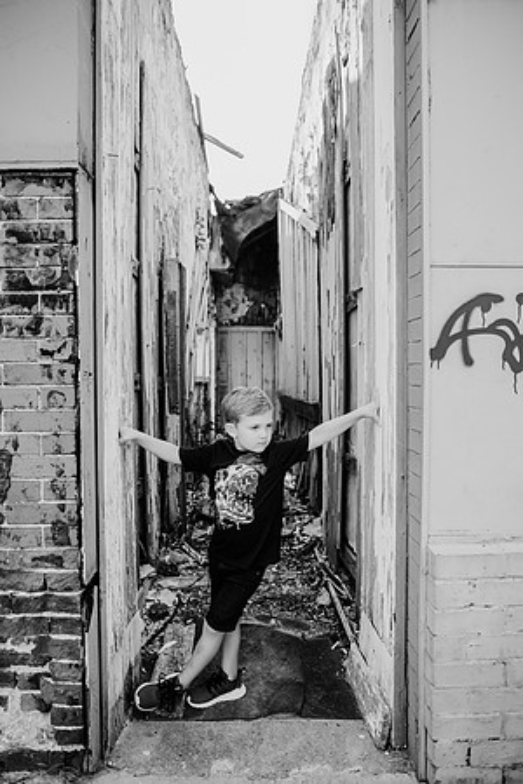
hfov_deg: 53.1
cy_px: 392
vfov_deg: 73.7
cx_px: 262
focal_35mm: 24
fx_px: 523
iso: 100
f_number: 2.8
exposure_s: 1/400
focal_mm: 24
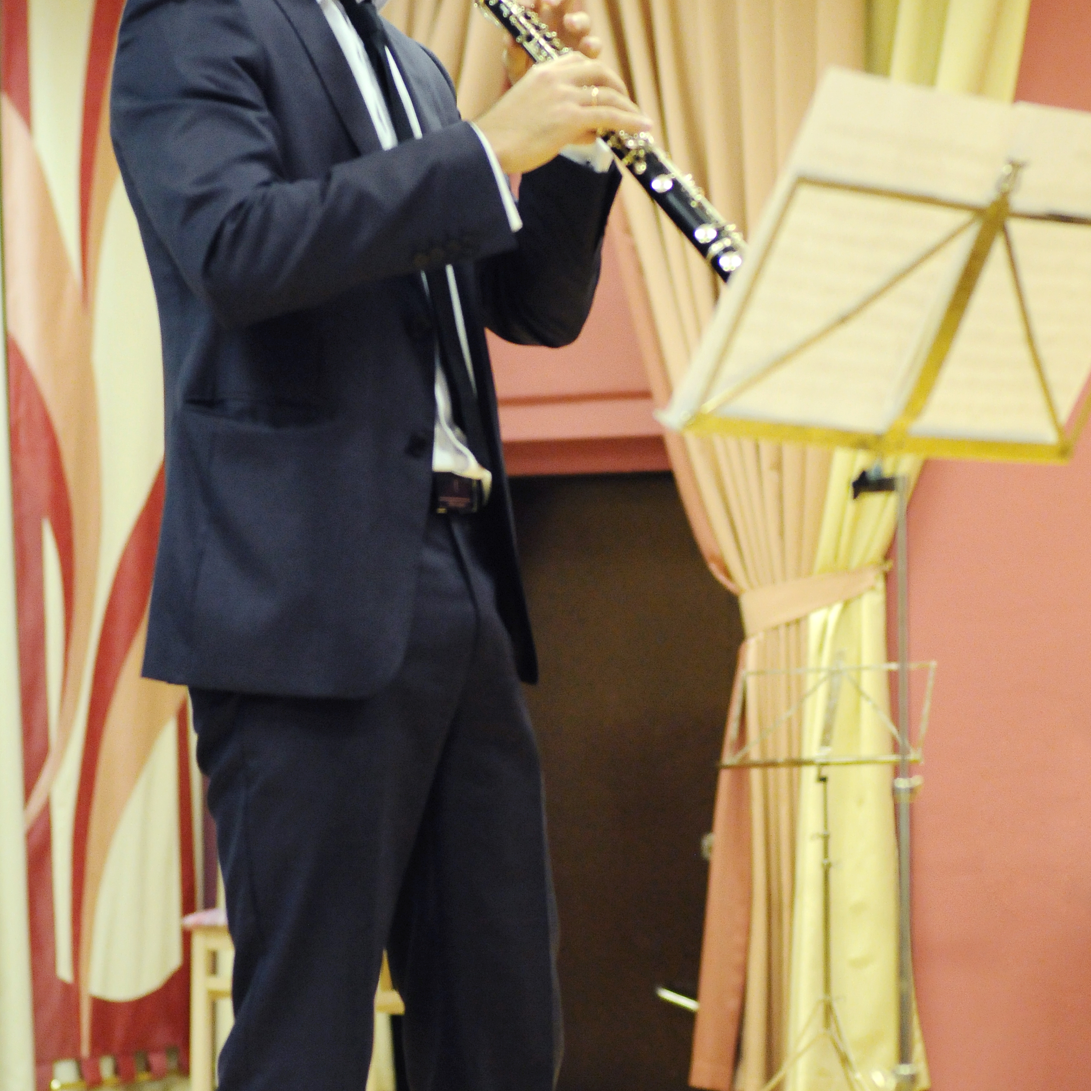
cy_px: 443
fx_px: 3423
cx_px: 546
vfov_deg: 18.1
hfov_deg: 18.1
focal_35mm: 96
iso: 1600
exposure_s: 1/200
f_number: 2.5
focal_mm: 50
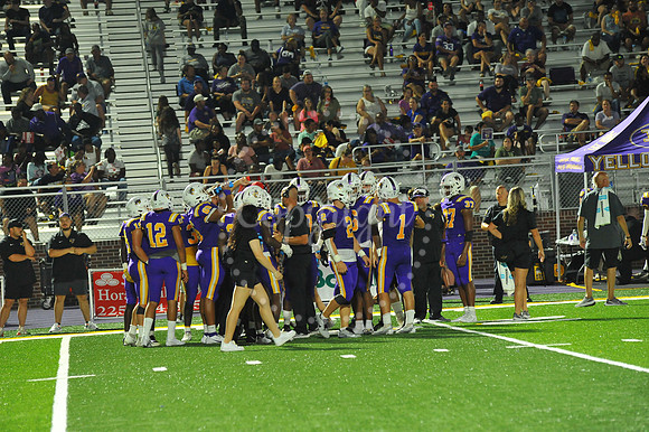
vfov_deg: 6.9
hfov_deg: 10.3
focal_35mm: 200
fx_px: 3603
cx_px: 324
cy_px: 216
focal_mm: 200
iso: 4000
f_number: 5.6
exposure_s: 1/200
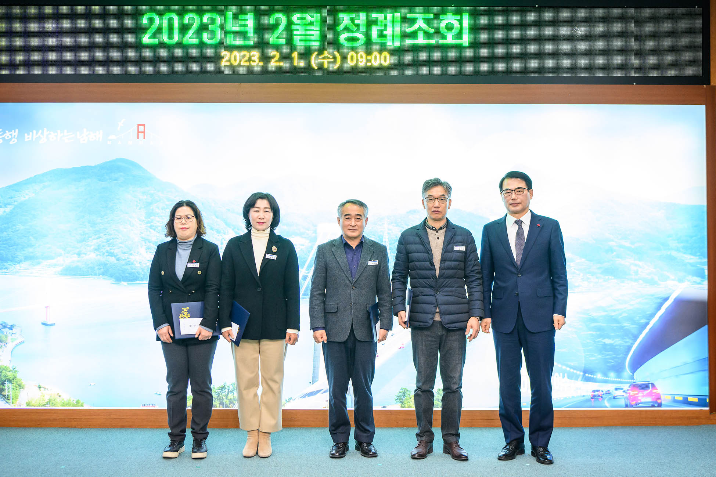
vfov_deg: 34.2
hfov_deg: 49.6
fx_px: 776
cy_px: 233
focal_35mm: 39
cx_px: 353
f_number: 4
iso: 1600
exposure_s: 1/160
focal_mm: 38
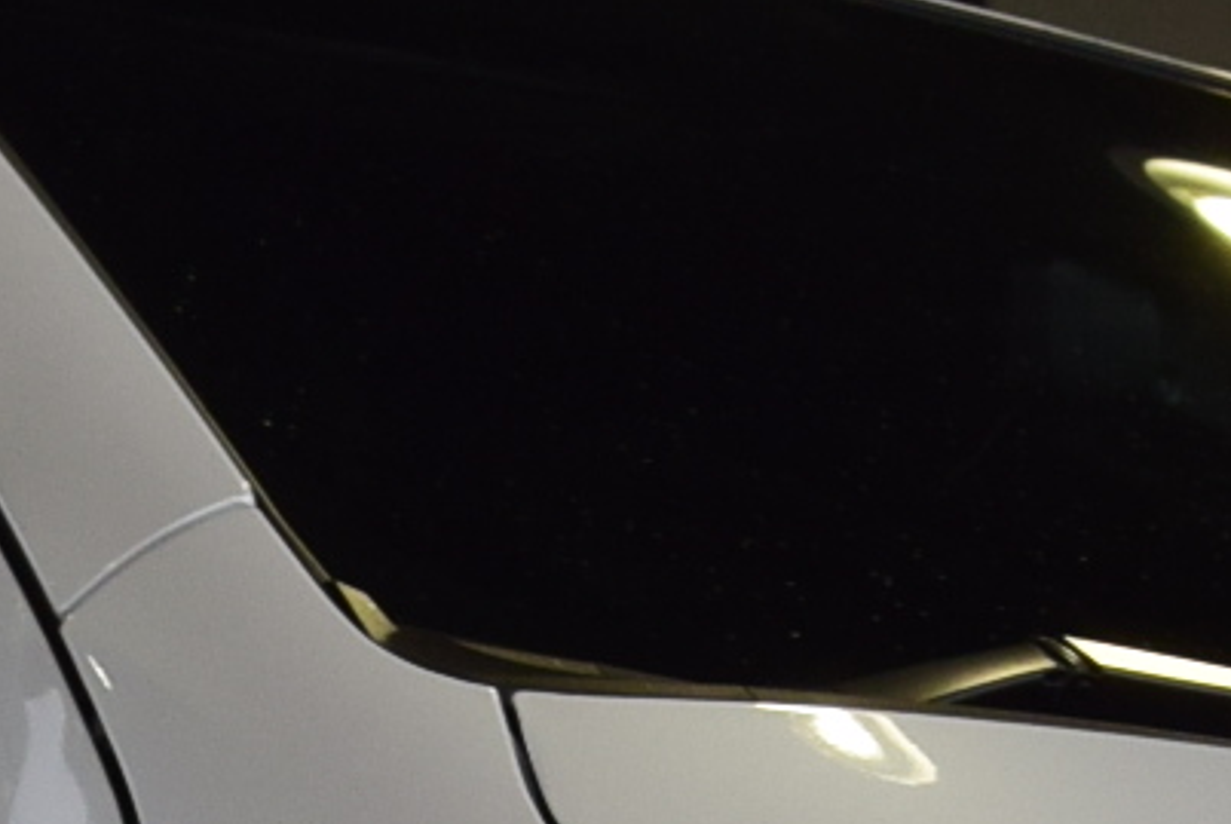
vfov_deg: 4.9
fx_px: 9174
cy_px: 2340
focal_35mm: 268
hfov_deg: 7.7
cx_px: 490
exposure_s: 1/250
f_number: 10
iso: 400
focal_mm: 24
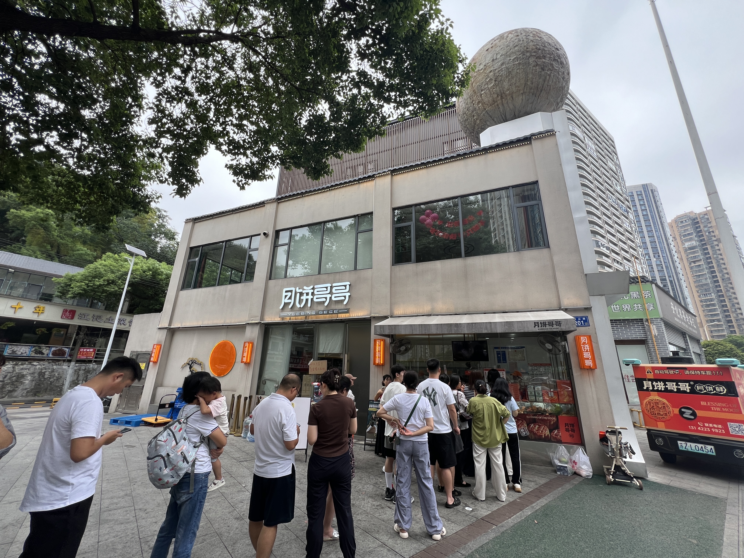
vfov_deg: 89.9
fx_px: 279
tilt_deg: +17.0
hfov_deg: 106.2
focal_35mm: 13
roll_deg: -1.8
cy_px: 279
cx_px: 372
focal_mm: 1.57
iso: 32
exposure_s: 1/259
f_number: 1.8
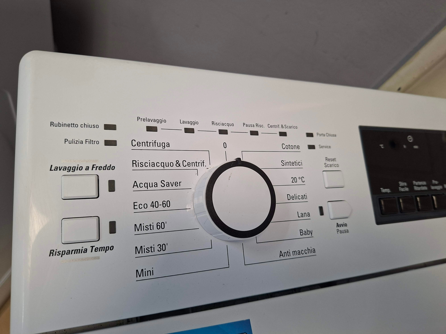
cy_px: 167
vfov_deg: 58.9
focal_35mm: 23
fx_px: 296
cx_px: 223
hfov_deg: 73.9
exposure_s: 1/100
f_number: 1.8
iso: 200
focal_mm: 5.54
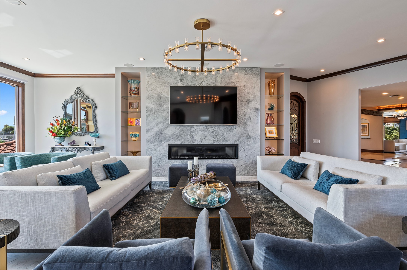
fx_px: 192
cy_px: 135
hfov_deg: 93.3
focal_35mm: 17
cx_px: 204
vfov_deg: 70.4
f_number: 6.3
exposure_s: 1/8
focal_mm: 17
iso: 125
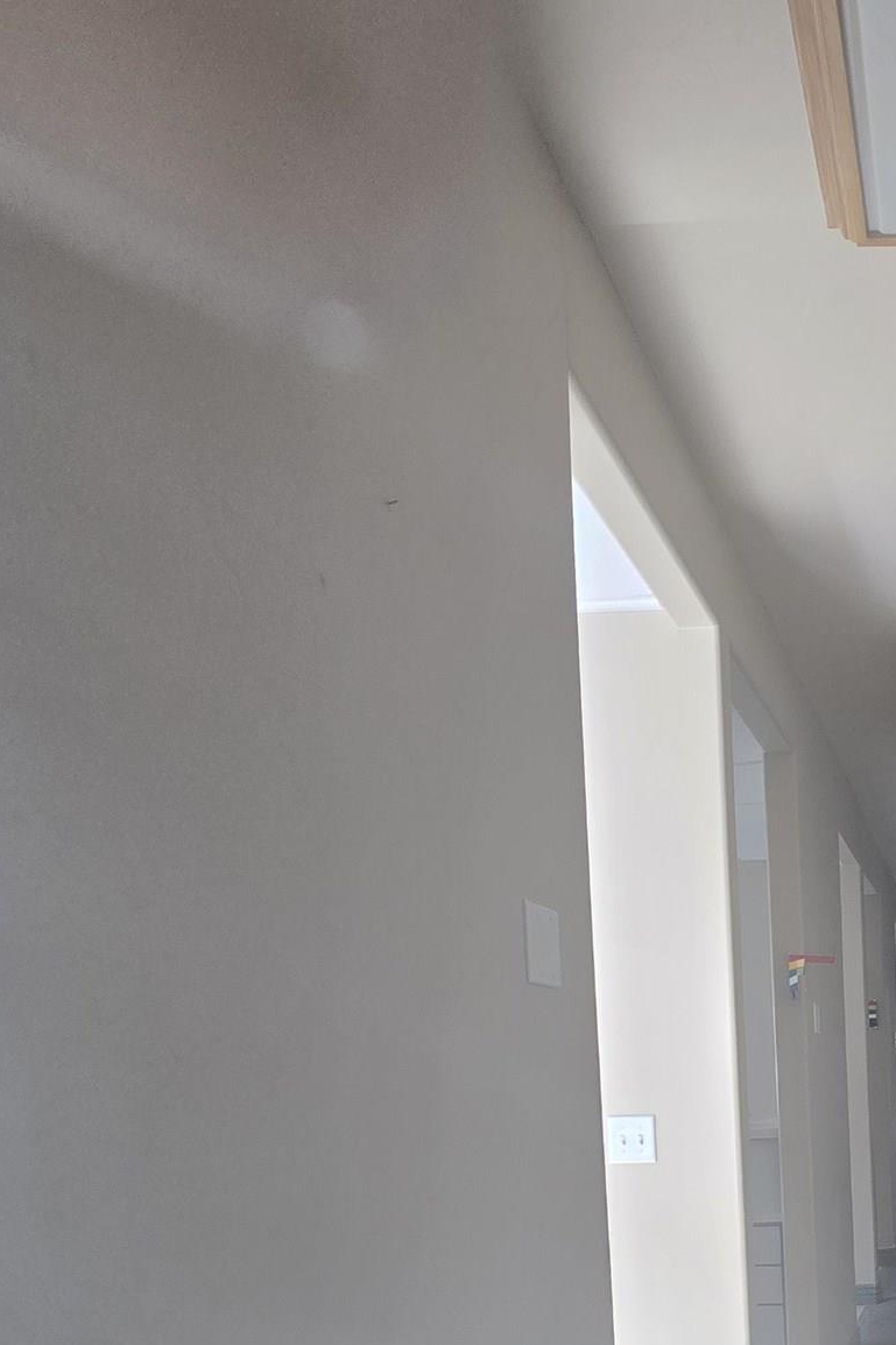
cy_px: 1138
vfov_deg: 60.1
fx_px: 1008
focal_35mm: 27
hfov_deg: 39.3
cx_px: 986
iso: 80
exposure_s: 1/60
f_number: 2.2
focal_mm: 2.2
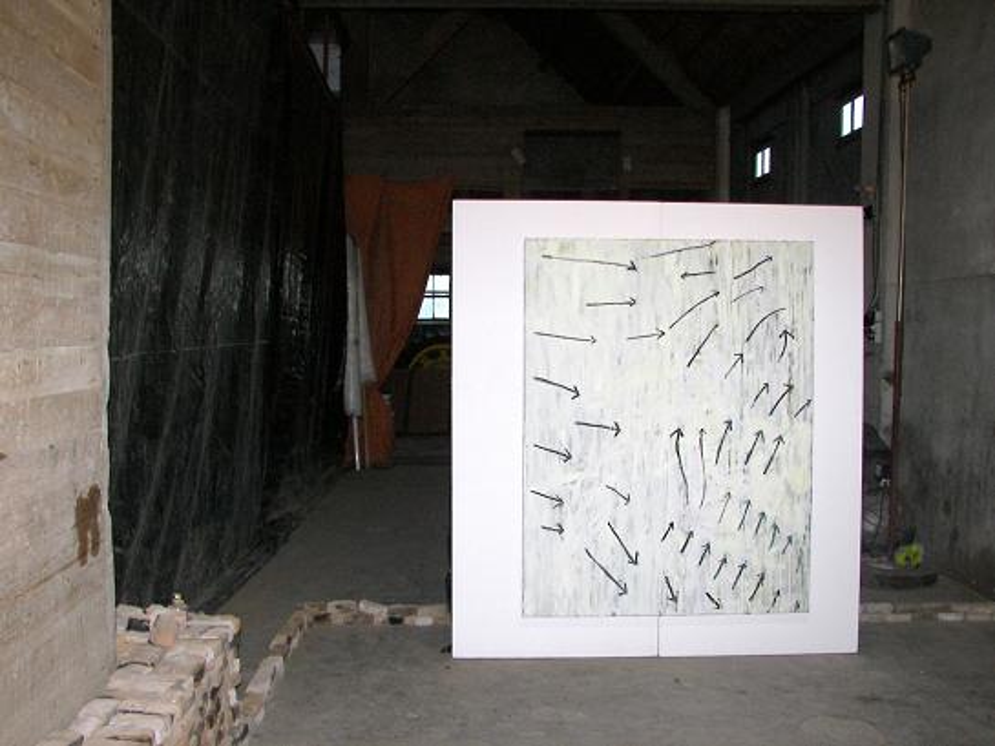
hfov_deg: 51.3
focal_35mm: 36
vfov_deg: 39.7
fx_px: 1035
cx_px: 498
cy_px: 373
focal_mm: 6
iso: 100
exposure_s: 1/30
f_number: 2.8
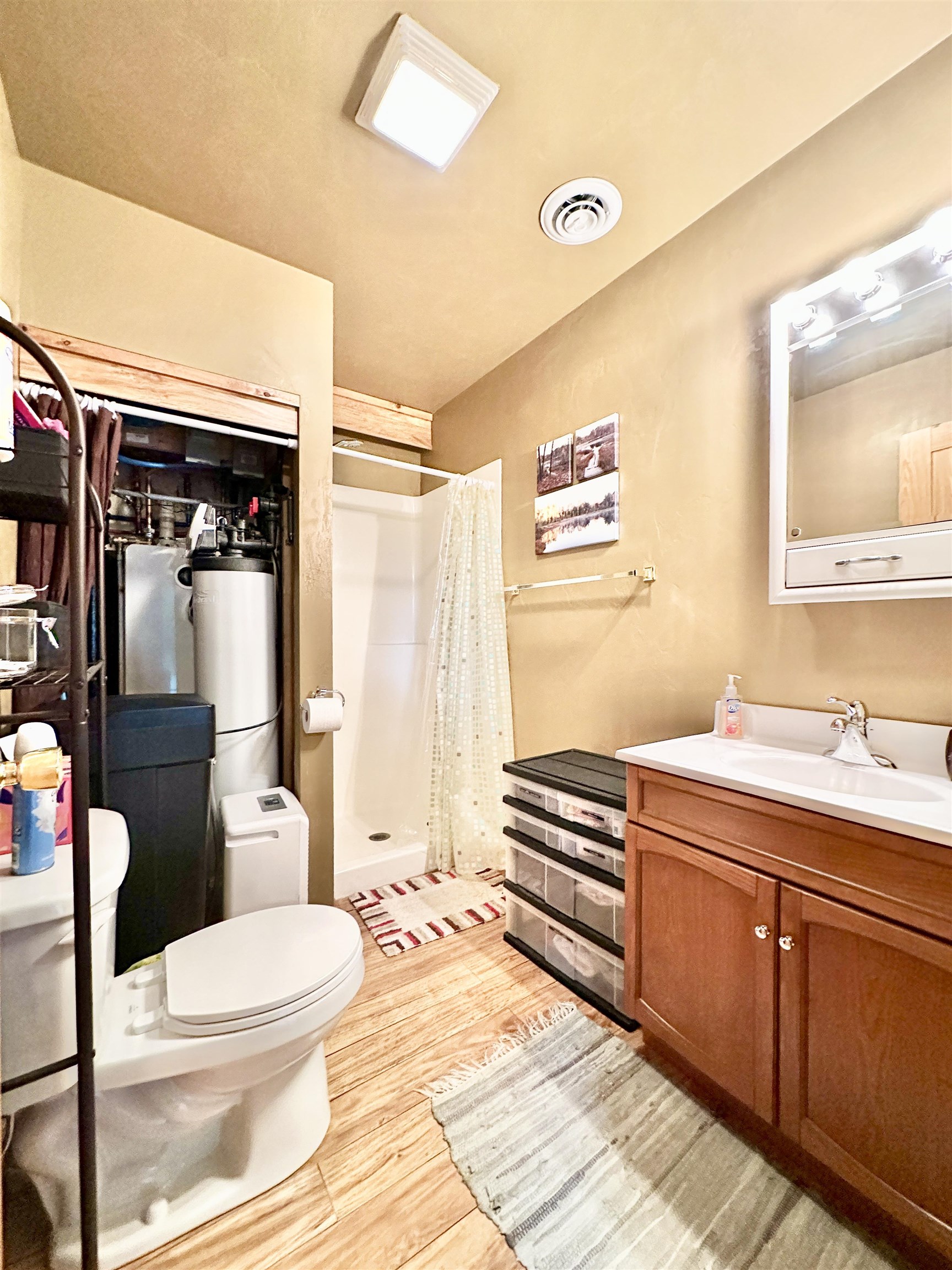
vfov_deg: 102.1
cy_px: 635
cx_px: 476
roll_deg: -0.6
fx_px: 513
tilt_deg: +0.5
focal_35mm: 14
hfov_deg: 85.7
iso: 1000
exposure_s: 1/60
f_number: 2.2
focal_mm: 2.22
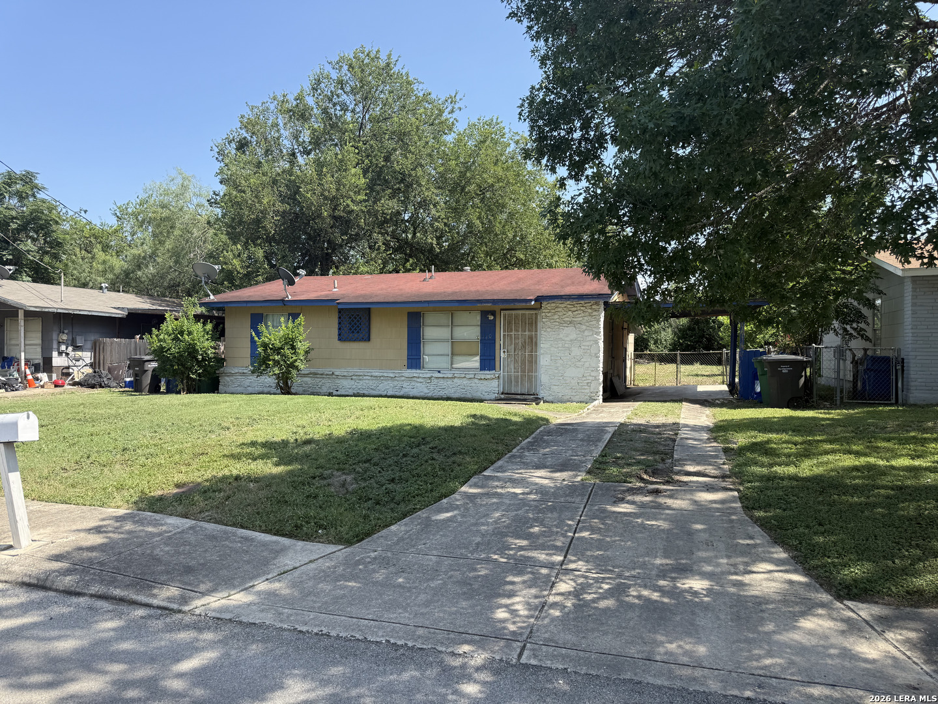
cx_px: 469
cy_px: 352
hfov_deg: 71.6
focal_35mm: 24
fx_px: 650
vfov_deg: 56.8
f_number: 1.78
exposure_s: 1/1653
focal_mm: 6.76
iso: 80
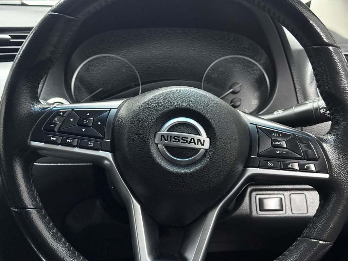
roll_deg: -0.1
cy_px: 130
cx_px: 174
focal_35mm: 48
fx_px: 483
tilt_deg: -14.9
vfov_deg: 30.3
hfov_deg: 39.7
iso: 800
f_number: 1.78
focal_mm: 6.76
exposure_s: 1/28
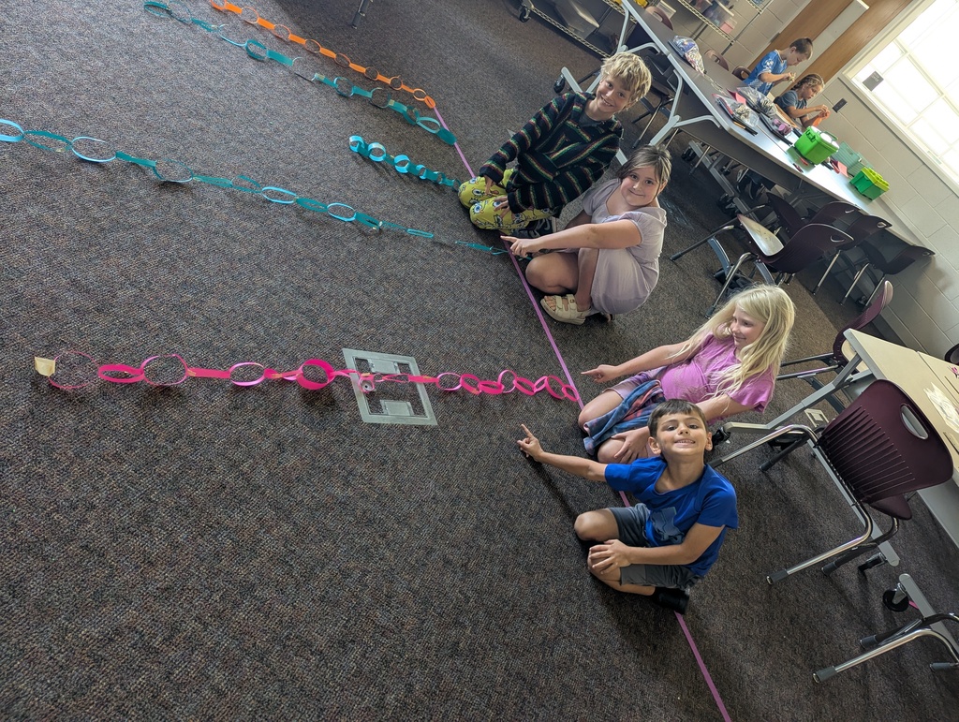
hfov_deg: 71.5
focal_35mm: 24
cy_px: 361
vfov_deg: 56.9
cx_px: 480
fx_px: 666
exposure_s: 1/90
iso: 420
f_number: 1.85
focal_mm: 6.81
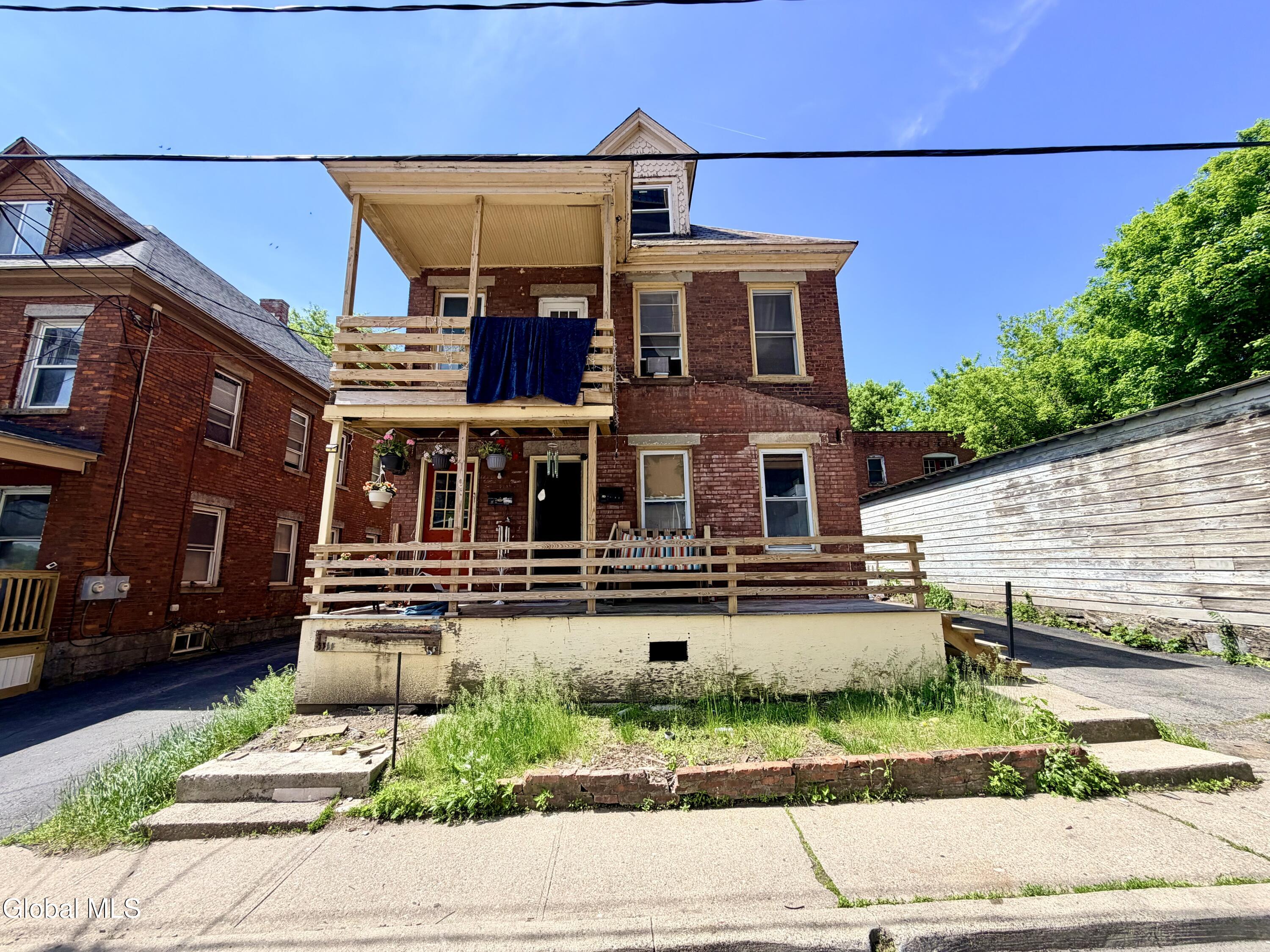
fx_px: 514
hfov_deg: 102.1
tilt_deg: +11.3
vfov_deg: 85.7
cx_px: 635
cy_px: 476
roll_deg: +0.6
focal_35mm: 14
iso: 32
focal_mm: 2.22
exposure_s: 1/770
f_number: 2.2
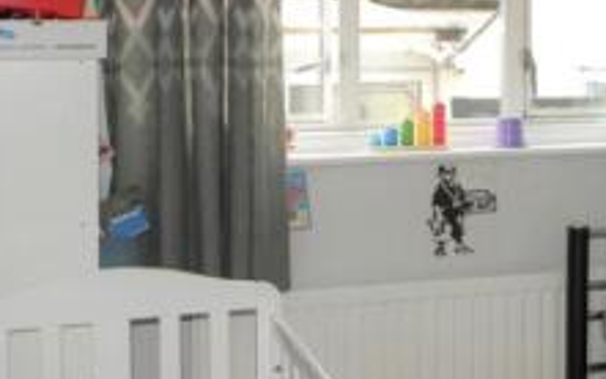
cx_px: 506
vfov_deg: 18.4
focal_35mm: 70
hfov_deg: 28.6
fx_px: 1156
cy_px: 65
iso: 80
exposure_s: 1/40
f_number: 3.1
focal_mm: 4.5
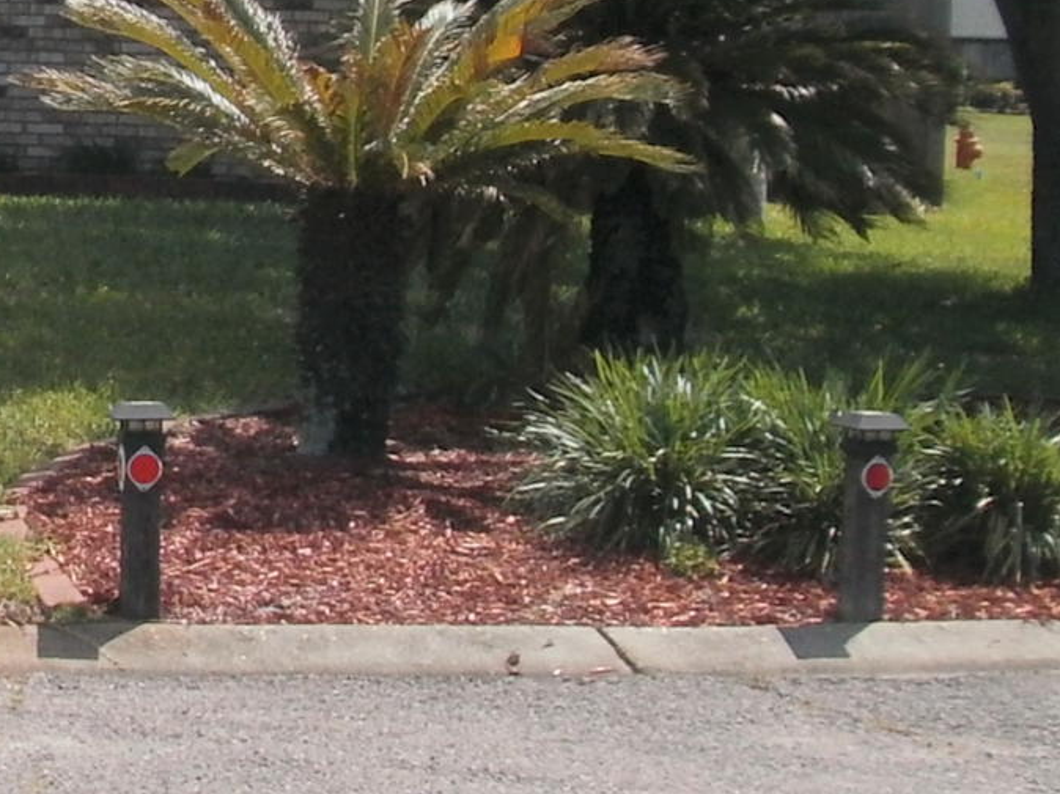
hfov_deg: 13.4
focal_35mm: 138
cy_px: 99
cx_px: -554
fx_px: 4224
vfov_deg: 10.7
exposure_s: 1/160
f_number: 8.5
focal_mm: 5.45
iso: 100
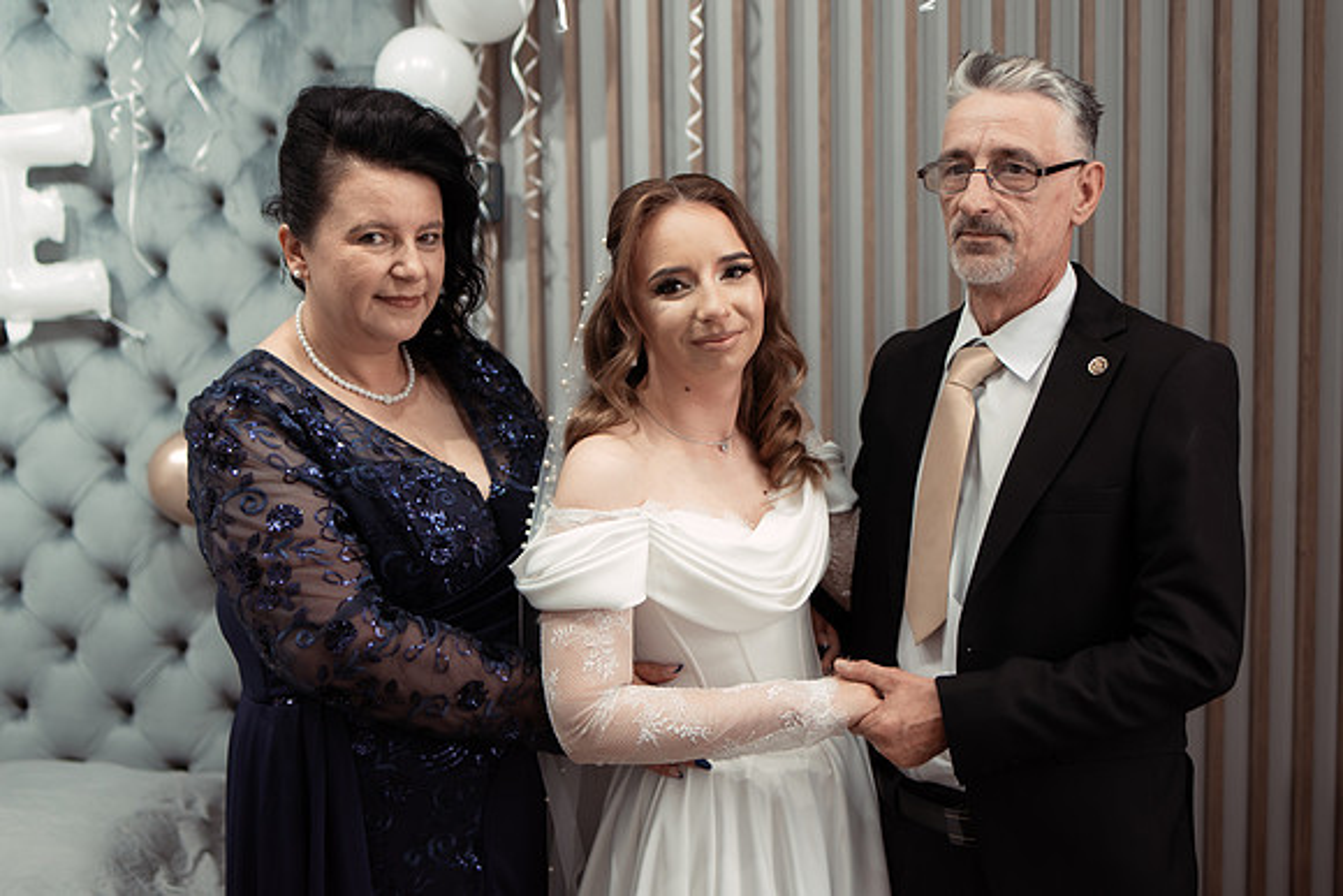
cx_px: 712
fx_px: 1426
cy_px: 418
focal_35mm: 38
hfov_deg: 50.4
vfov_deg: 34.9
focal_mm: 35
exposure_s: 1/250
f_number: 2
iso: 1600
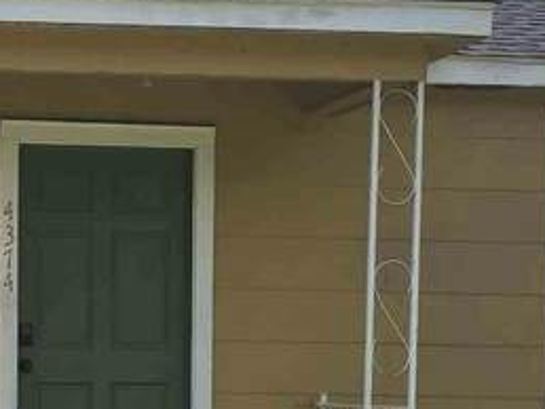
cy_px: 390
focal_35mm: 114
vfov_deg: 12.9
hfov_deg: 16.9
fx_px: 1797
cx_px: -4
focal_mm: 6.3
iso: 12
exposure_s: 1/864
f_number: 1.7
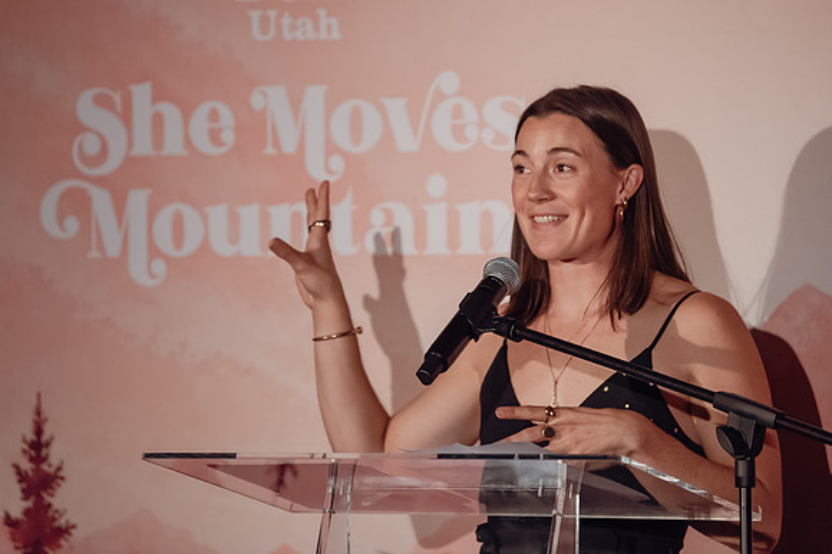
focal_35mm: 267
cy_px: 144
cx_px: 475
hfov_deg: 7.7
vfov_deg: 5.1
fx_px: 6177
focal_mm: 175
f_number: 2.8
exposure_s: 1/640
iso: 3200
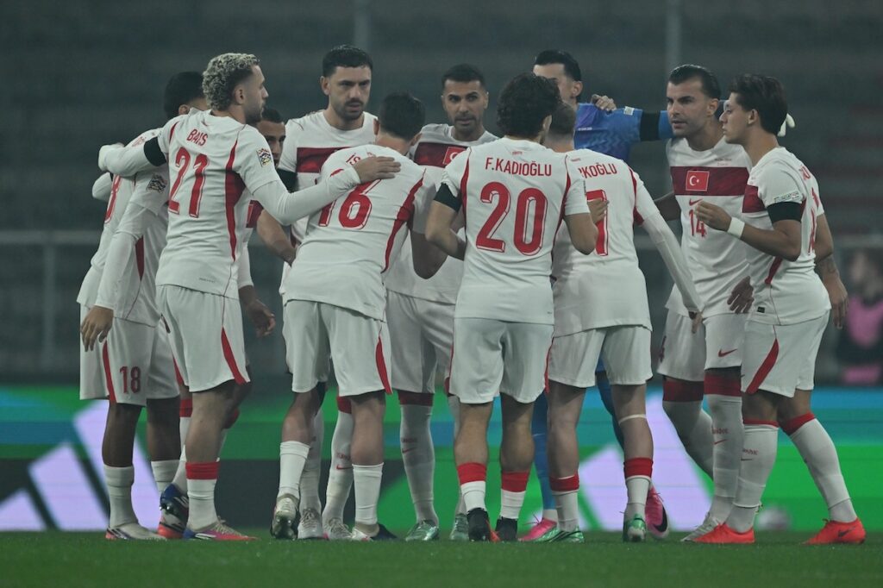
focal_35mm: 840
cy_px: 294
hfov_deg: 2.5
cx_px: 442
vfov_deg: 1.6
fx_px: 20596
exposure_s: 1/1600
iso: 2000
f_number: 4
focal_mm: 560
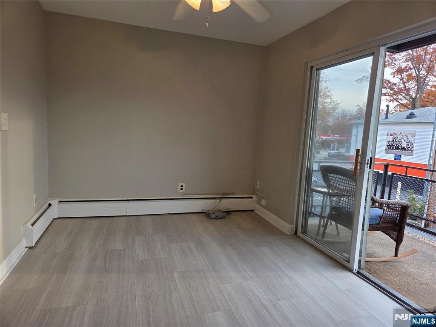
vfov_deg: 58.9
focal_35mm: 23
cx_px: 218
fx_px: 290
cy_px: 164
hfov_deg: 73.9
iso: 40
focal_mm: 5.4
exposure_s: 1/120
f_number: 1.8
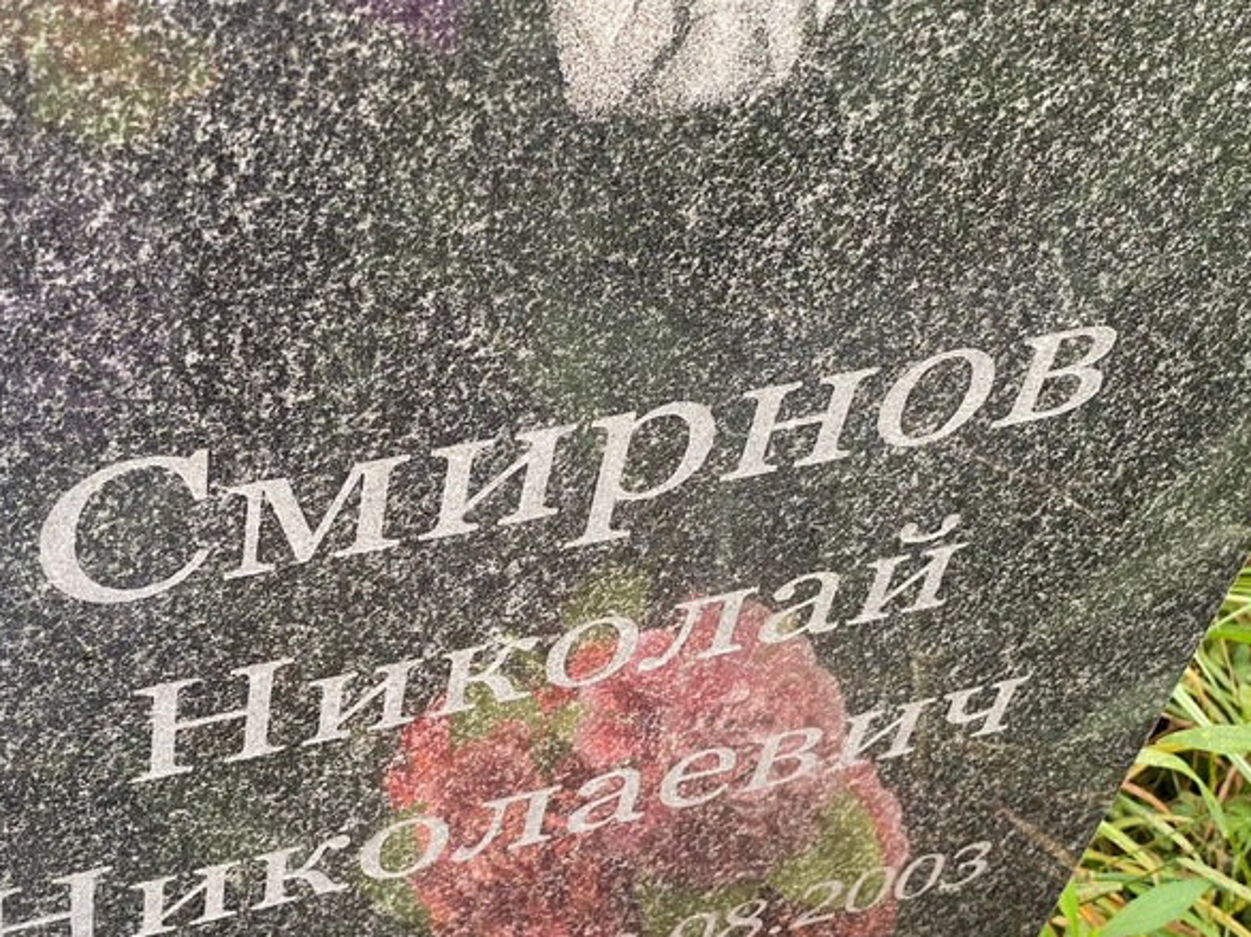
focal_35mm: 71
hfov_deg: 27.3
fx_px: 2565
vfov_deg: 20.6
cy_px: 619
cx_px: 491
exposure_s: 1/122
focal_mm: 6
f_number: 2
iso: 64
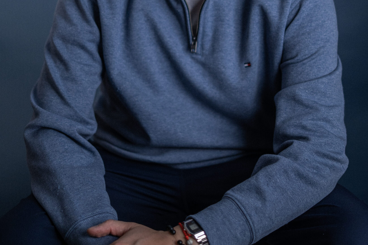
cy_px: 43
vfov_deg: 17.3
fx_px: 797
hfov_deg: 26.0
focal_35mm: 78
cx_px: 184
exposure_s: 1/500
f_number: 1.8
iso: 640
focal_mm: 50
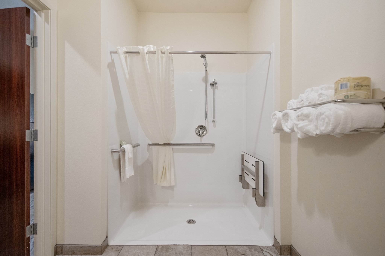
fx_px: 171
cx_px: 192
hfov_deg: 96.7
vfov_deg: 73.7
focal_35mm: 16
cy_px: 128
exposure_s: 1/200
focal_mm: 16
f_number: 5
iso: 2500
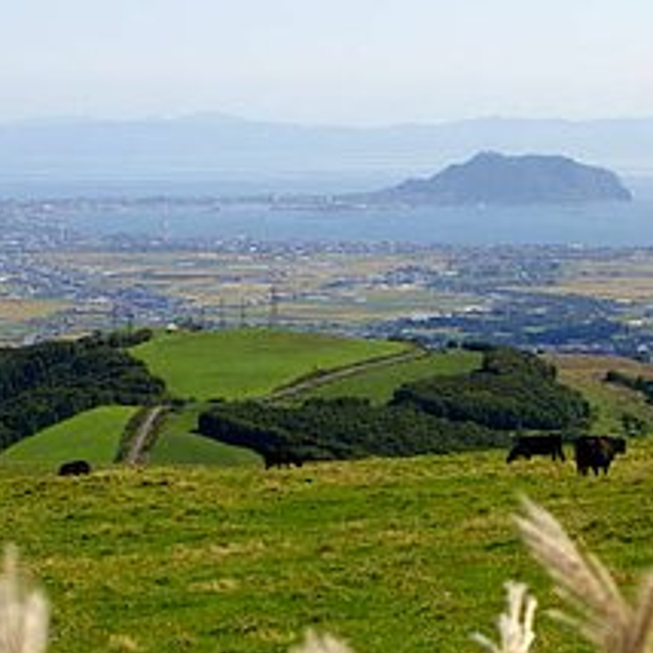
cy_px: 467
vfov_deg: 11.5
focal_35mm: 152
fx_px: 3244
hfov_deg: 11.5
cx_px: 171
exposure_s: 1/320
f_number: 11
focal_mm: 50
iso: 200
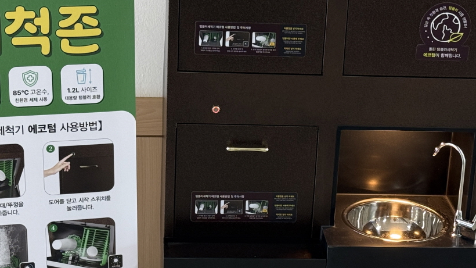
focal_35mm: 102
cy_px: 159
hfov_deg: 20.9
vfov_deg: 11.9
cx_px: 282
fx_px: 1287
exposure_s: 1/60
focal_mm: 6.76
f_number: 1.78
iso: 64
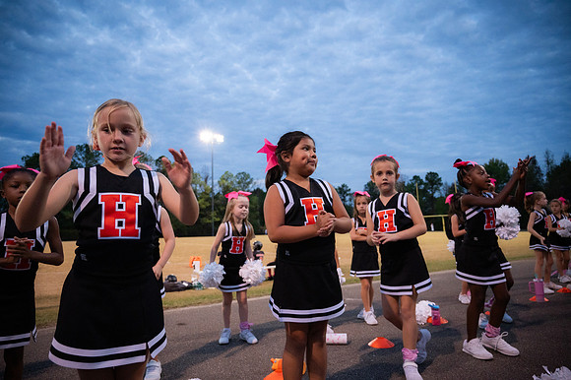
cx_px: 286
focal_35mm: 24
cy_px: 190
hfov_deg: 73.8
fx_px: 380
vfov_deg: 53.1
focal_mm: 24
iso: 3200
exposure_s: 1/400
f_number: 4
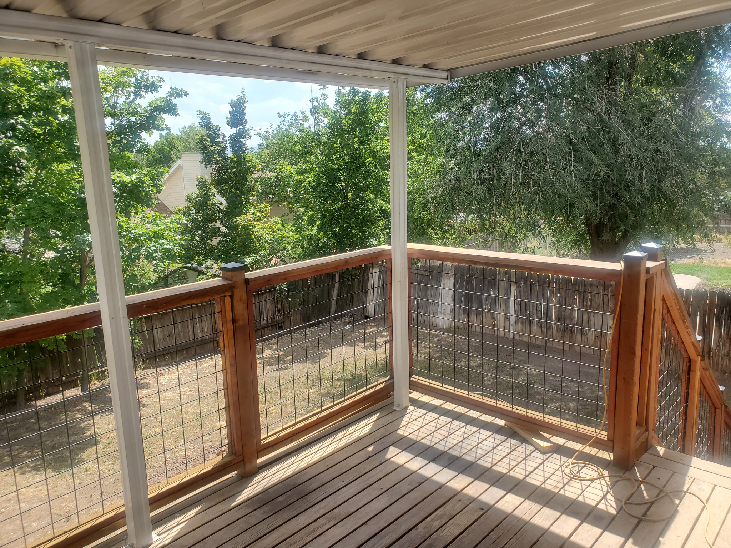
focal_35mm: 26
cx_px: 366
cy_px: 274
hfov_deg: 67.3
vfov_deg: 53.1
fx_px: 549
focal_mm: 4.3
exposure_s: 1/677
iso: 50
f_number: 2.4
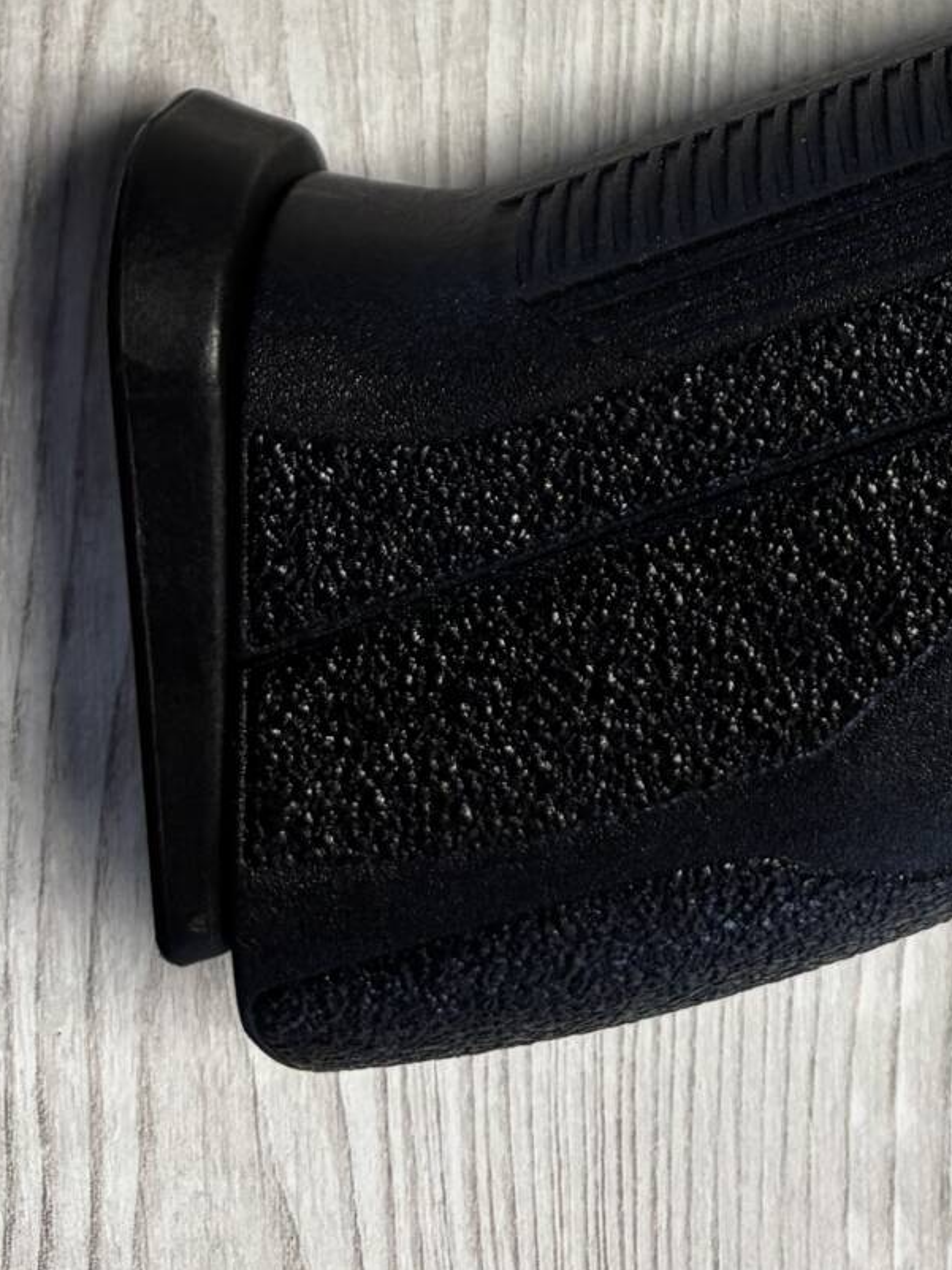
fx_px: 3045
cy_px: -587
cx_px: 1275
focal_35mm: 83
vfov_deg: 20.5
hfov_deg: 16.7
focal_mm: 5.96
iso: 100
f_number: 1.6
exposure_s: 1/100
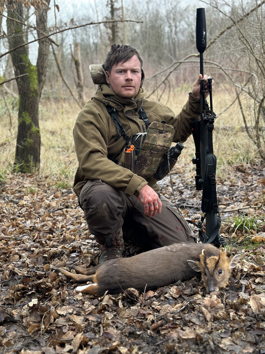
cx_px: 131
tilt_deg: -9.0
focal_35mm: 49
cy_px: 180
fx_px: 500
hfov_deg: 29.7
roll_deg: +2.9
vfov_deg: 38.9
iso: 160
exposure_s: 1/60
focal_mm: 6.86
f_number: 1.78
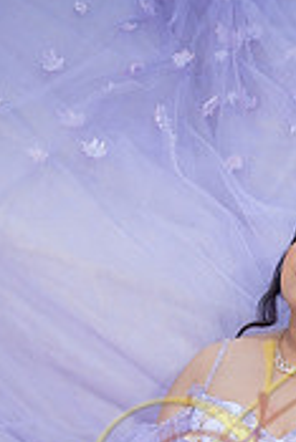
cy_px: 482
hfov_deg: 16.8
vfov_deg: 24.6
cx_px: 372
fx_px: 948
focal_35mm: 77
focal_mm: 20
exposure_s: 1/800
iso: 125
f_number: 2.8
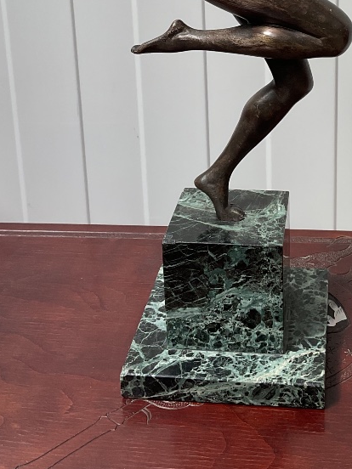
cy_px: 46
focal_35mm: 63
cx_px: 244
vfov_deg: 29.4
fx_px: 854
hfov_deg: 23.1
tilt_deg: -17.6
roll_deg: +2.1
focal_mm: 3
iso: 16
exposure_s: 1/245
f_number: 1.8
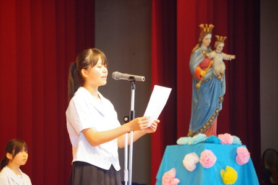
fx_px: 1714
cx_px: 139
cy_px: 92
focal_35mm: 222
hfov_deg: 9.3
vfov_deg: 6.2
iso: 6400
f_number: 5.6
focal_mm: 148
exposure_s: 1/60
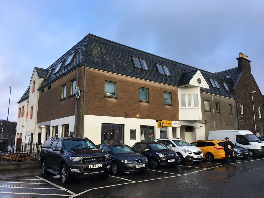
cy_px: 99
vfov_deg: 48.2
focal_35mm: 29
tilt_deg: +11.3
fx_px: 221
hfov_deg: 61.6
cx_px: 132
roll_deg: +1.0
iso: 25
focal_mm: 4.15
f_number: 2.2
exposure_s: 1/382
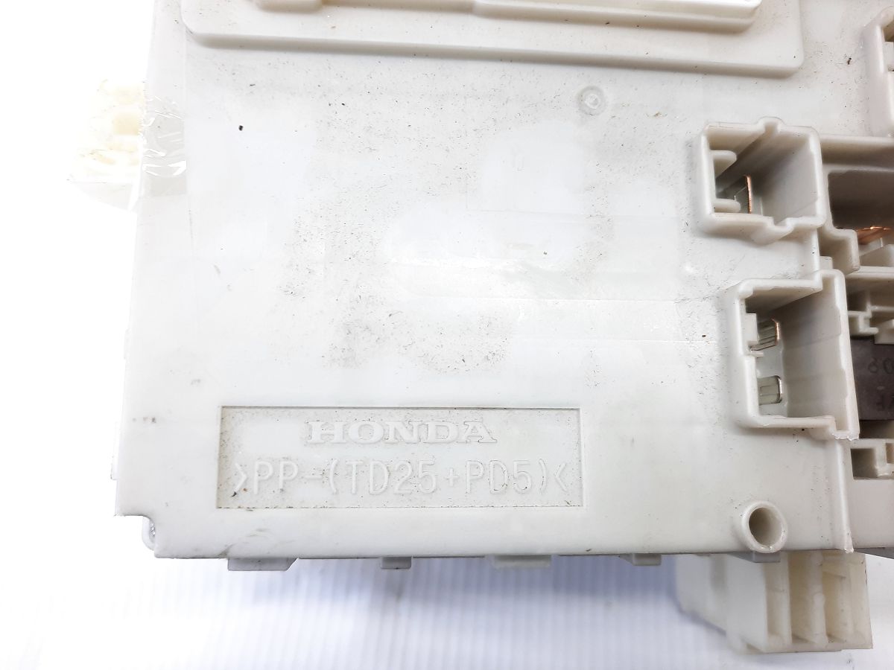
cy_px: 335
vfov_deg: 54.9
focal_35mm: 25
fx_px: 646
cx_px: 447
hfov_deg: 69.4
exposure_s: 1/50
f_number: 2
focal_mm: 4.6
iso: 125
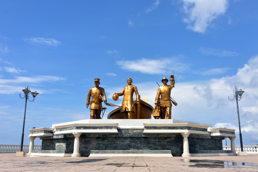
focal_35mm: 36
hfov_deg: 53.2
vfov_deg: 36.8
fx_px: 258
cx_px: 129
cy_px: 86
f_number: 10
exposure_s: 1/400
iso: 200
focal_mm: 24
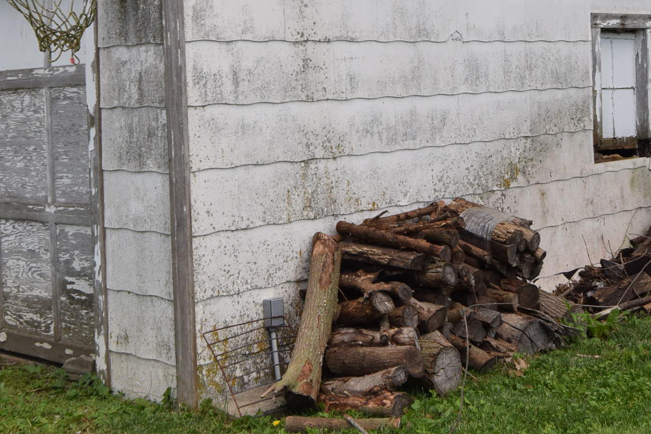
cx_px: 319
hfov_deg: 30.1
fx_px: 1211
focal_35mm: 67
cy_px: 46
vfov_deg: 19.9
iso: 320
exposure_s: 1/250
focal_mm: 20
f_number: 8
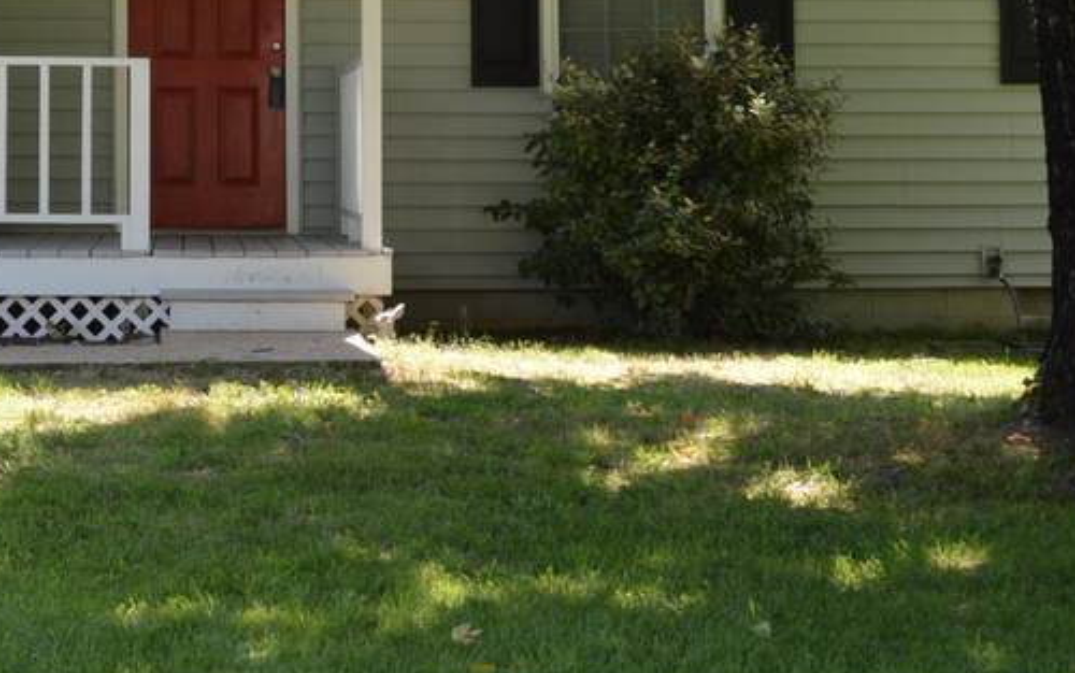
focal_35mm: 86
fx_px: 2521
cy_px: -40
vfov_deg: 14.9
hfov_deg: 23.5
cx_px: 140
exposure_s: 1/125
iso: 140
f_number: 5.6
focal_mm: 22
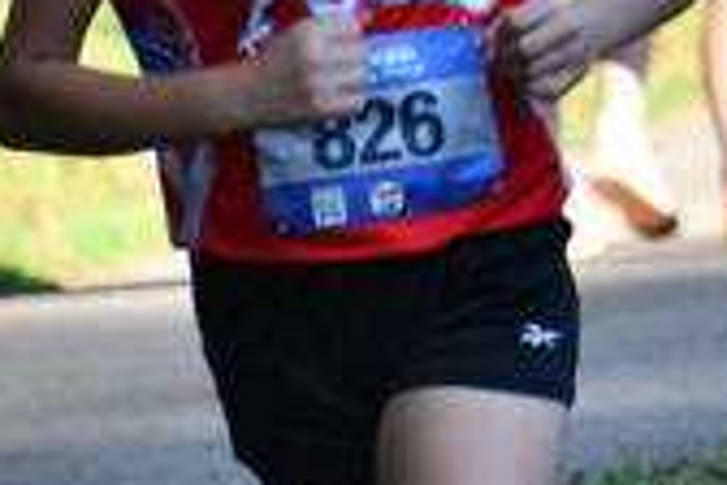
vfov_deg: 1.4
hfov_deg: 2.1
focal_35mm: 985
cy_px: -76
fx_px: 19890
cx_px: 1013
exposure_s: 1/200
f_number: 6.3
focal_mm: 200
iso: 200
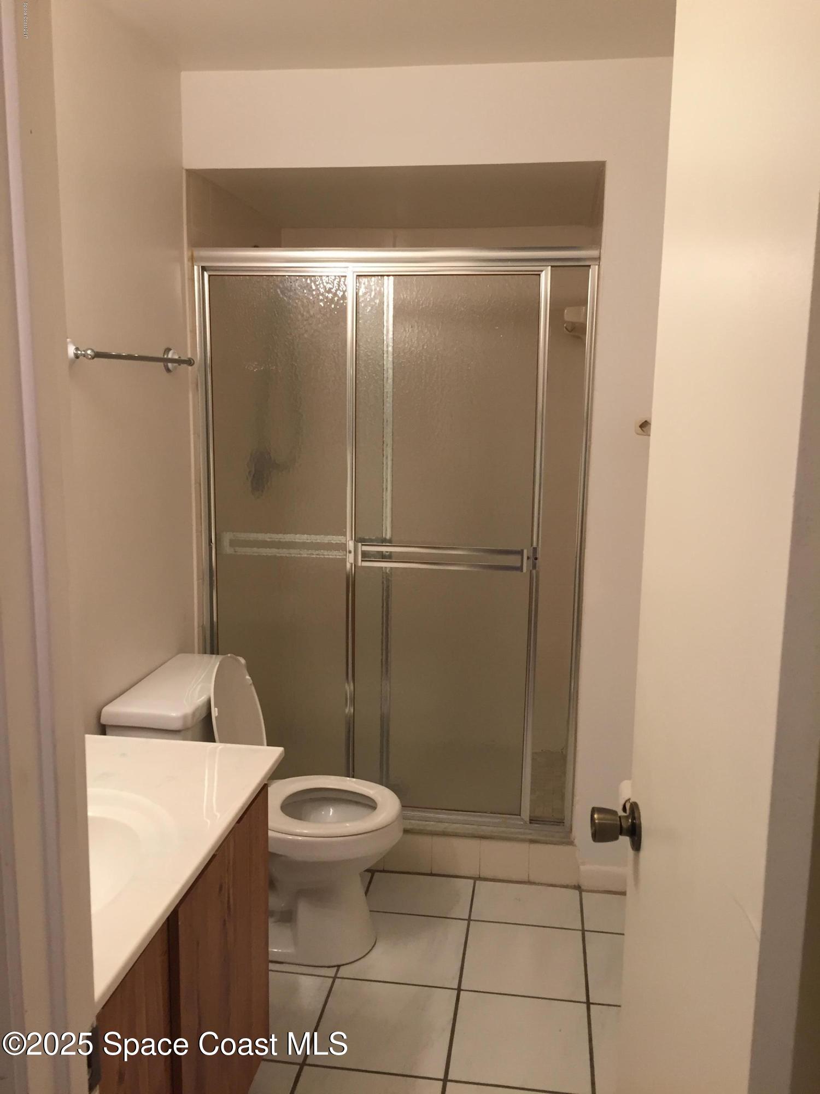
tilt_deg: -11.1
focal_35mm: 29
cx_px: 410
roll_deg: -0.1
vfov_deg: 61.7
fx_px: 916
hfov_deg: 48.2
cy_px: 547
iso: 64
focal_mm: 4.15
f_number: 2.2
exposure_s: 1/30
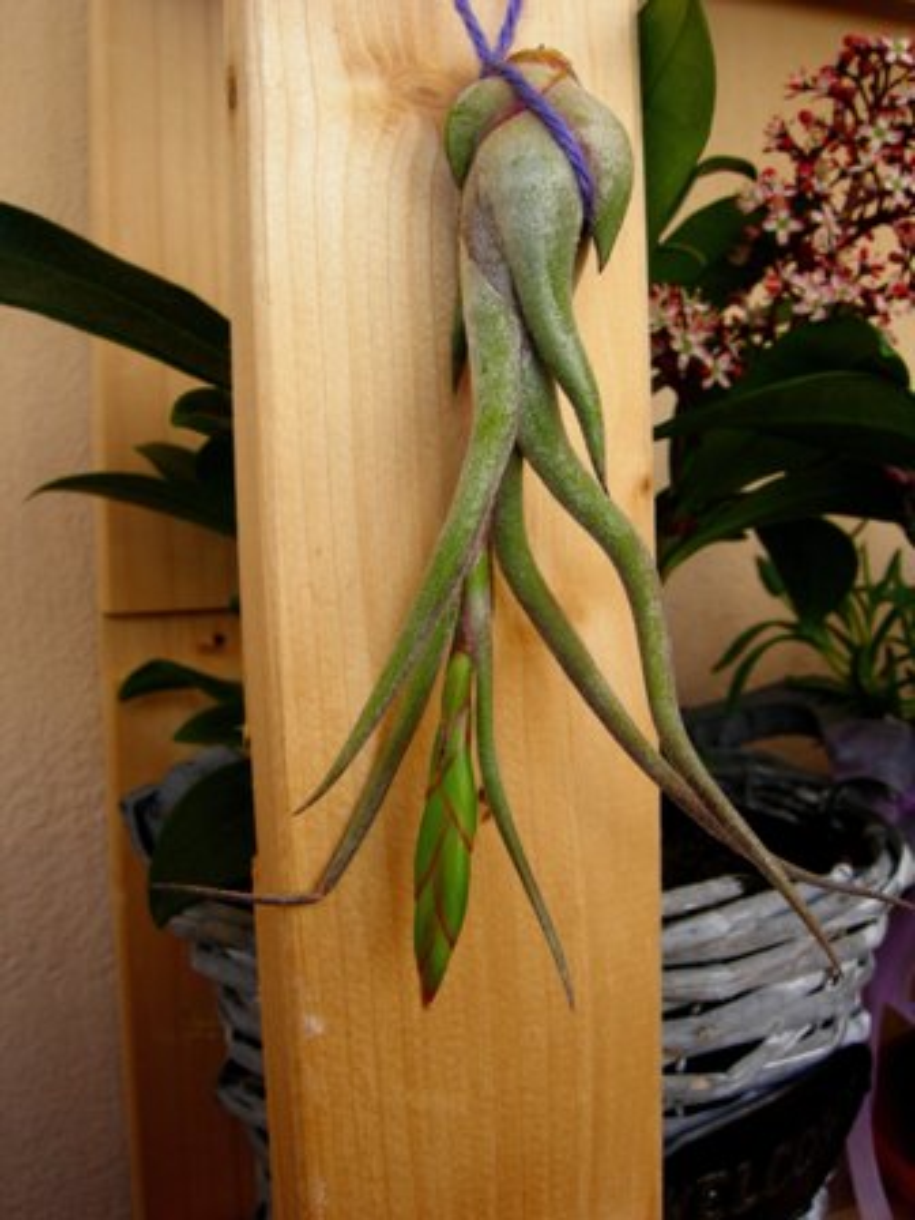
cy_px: 610
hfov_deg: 39.7
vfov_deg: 51.4
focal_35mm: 36
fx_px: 1269
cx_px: 458
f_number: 5.4
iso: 64
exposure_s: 1/59.2
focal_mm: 7.5
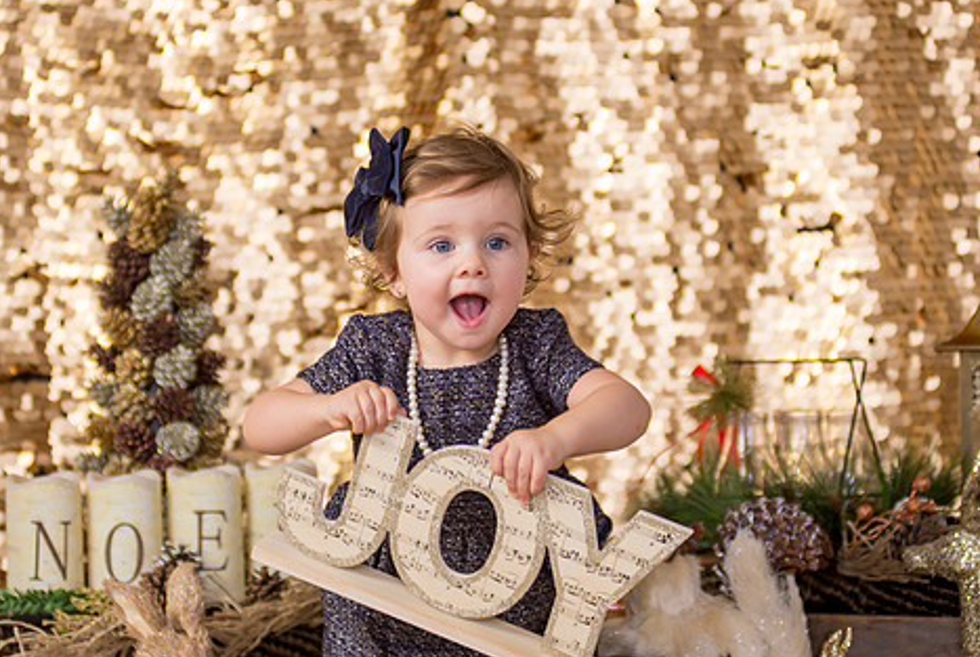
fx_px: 2917
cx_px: 456
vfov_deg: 12.8
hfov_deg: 19.1
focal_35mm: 107
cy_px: 316
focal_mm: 80
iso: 500
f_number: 2.8
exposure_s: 1/250
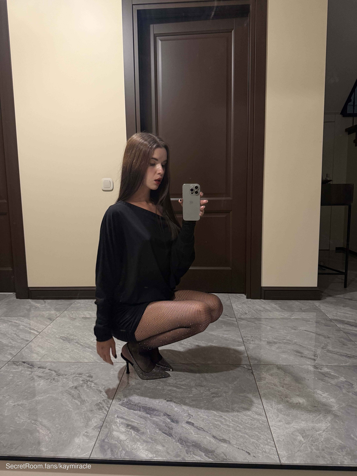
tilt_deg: -7.4
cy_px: 238
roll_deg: +0.9
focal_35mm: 24
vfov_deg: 71.6
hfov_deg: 56.8
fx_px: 330
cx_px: 178
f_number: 1.78
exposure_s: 1/60
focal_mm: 6.76
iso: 320
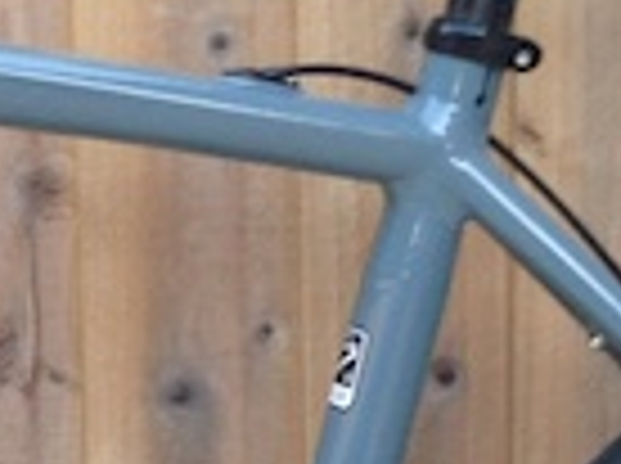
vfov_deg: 7.6
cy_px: 698
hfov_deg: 10.2
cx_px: -27
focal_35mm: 192
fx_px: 3438
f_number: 2.4
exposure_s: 1/20
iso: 50
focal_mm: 4.12
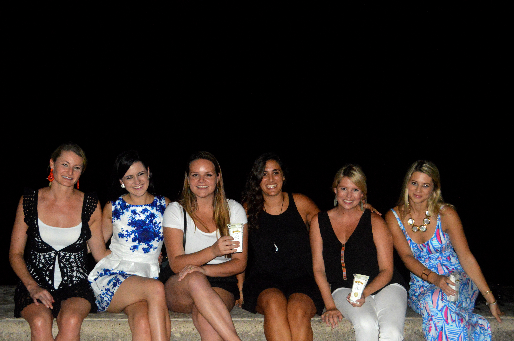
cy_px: 170
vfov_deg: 28.0
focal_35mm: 48
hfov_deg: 41.1
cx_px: 257
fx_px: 685
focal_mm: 32
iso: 3200
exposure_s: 1/60
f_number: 4.8
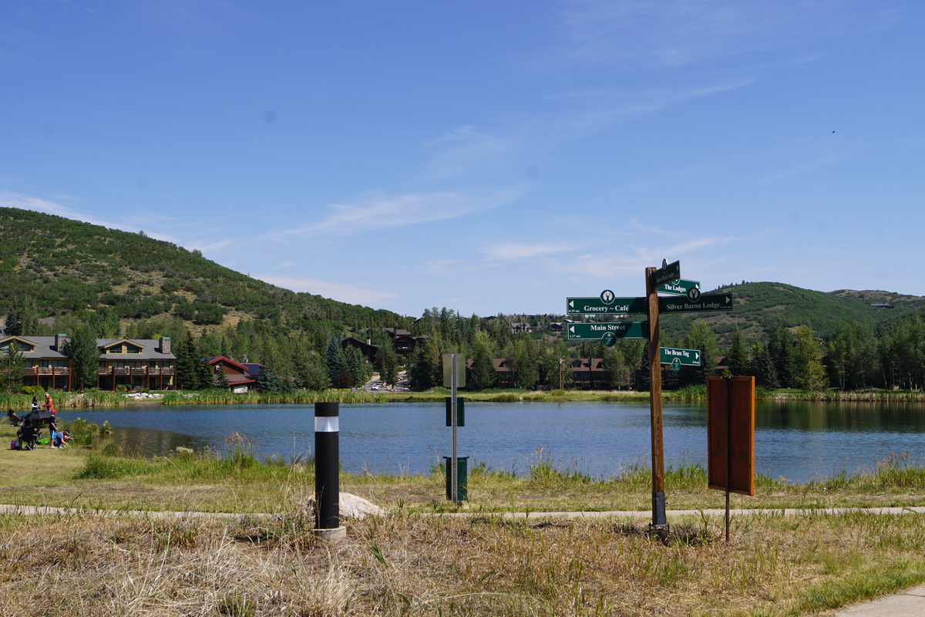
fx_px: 1079
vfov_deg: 31.9
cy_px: 308
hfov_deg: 46.4
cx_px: 462
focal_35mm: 42
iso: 100
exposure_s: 1/160
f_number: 11
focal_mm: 28
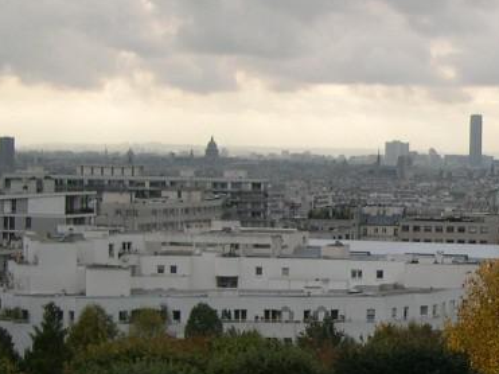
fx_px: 1513
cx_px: 624
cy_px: 187
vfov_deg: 14.1
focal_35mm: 105
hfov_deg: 17.7
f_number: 2.8
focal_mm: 8
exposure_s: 1/499
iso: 100
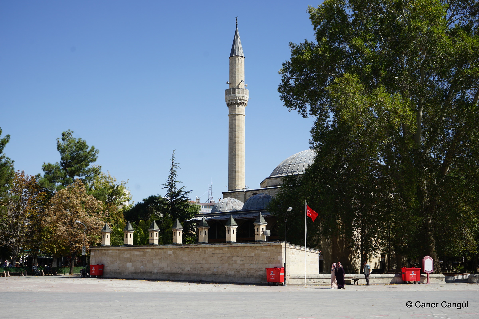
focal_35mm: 46
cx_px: 240
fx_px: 612
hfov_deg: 42.7
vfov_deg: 29.2
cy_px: 160
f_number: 7.1
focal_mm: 46
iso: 100
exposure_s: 1/400
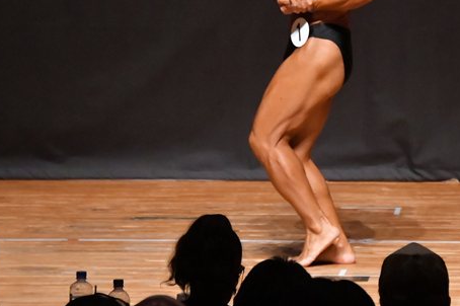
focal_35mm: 512
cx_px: 315
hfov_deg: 4.0
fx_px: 6537
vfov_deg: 2.7
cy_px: 67
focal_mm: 200
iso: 10000
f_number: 5.6
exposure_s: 1/400
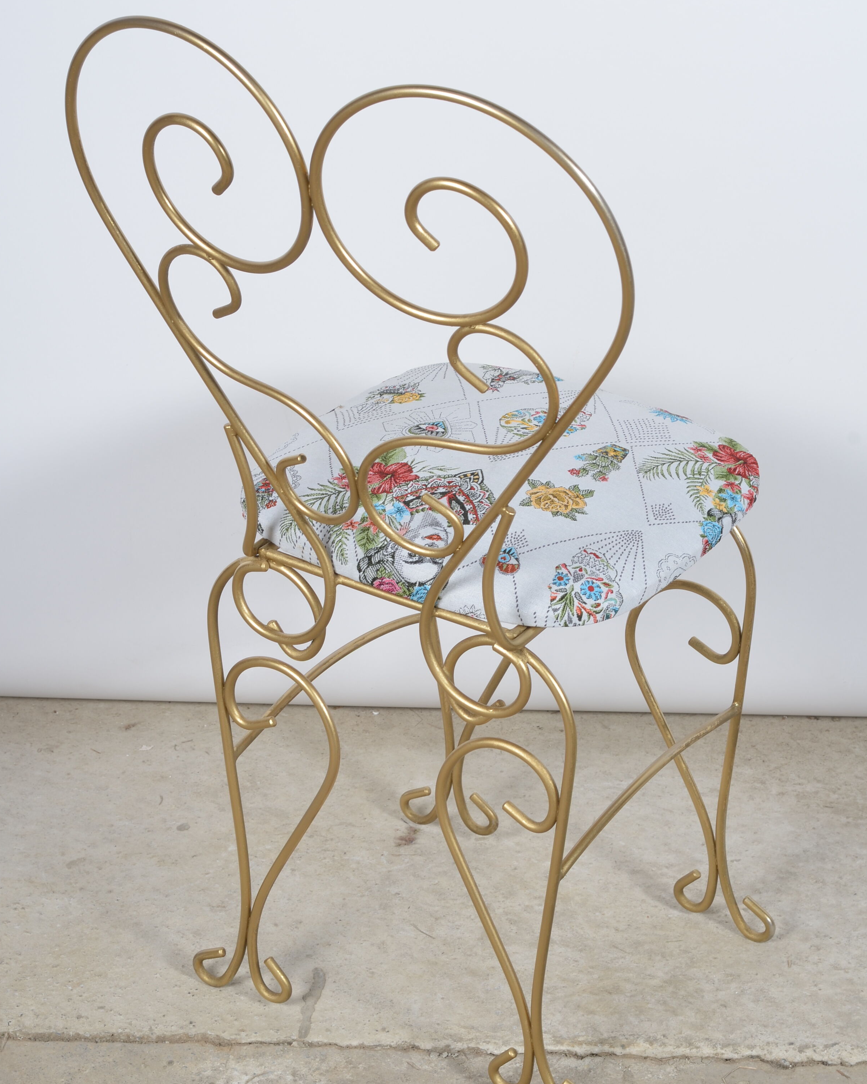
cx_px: 429
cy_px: 509
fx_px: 2759
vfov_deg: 22.2
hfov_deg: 17.9
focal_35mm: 86
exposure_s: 1/125
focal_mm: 50
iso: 100
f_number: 10
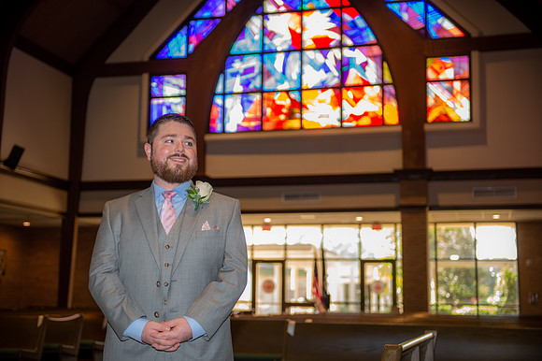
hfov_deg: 36.3
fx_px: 828
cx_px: 271
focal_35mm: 55
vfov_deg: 24.6
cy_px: 180
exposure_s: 1/100
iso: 640
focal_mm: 55
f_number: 2.8
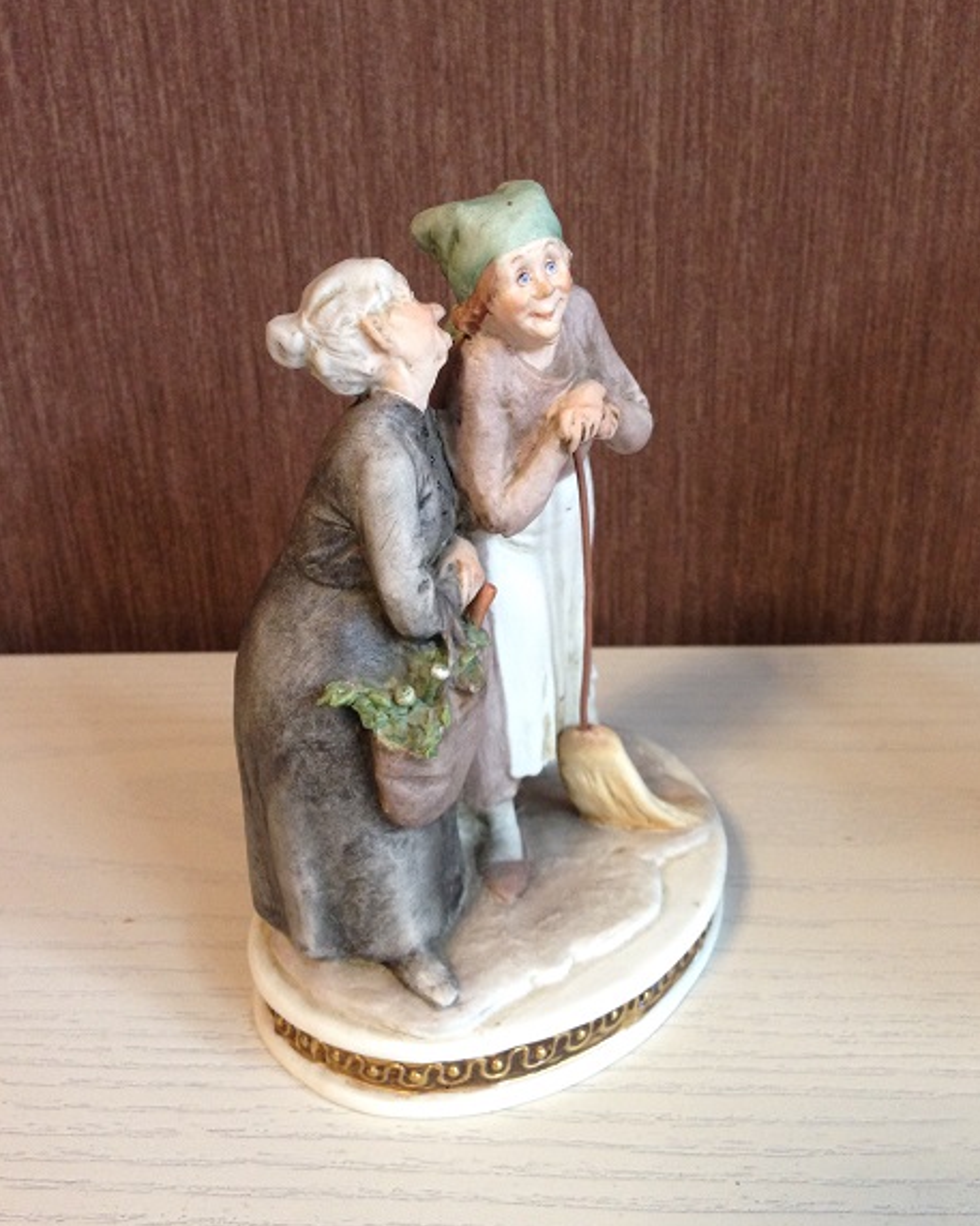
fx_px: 1270
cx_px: 495
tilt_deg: -23.6
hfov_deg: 42.2
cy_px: 575
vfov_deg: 51.5
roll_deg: +4.3
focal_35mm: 35
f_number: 2.4
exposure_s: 1/20
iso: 160
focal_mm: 4.12
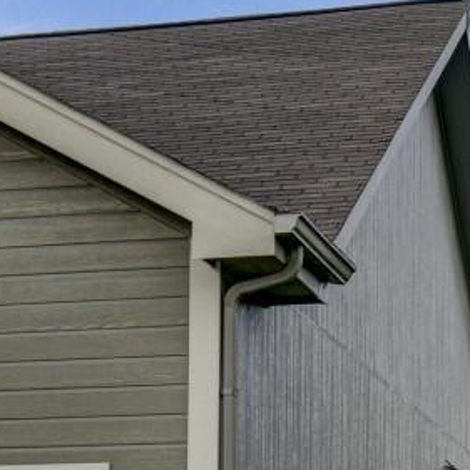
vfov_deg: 9.9
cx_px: -435
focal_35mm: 174
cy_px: 575
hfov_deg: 9.5
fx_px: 2673
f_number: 8
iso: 400
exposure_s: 1/160
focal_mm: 24
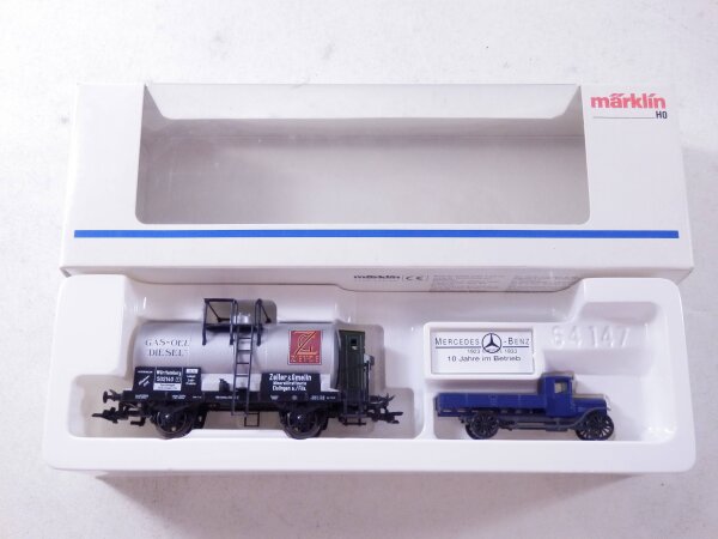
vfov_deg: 38.7
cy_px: 270
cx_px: 359
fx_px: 767
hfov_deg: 50.1
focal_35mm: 37
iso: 500
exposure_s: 1/160
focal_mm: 6.6
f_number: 3.6
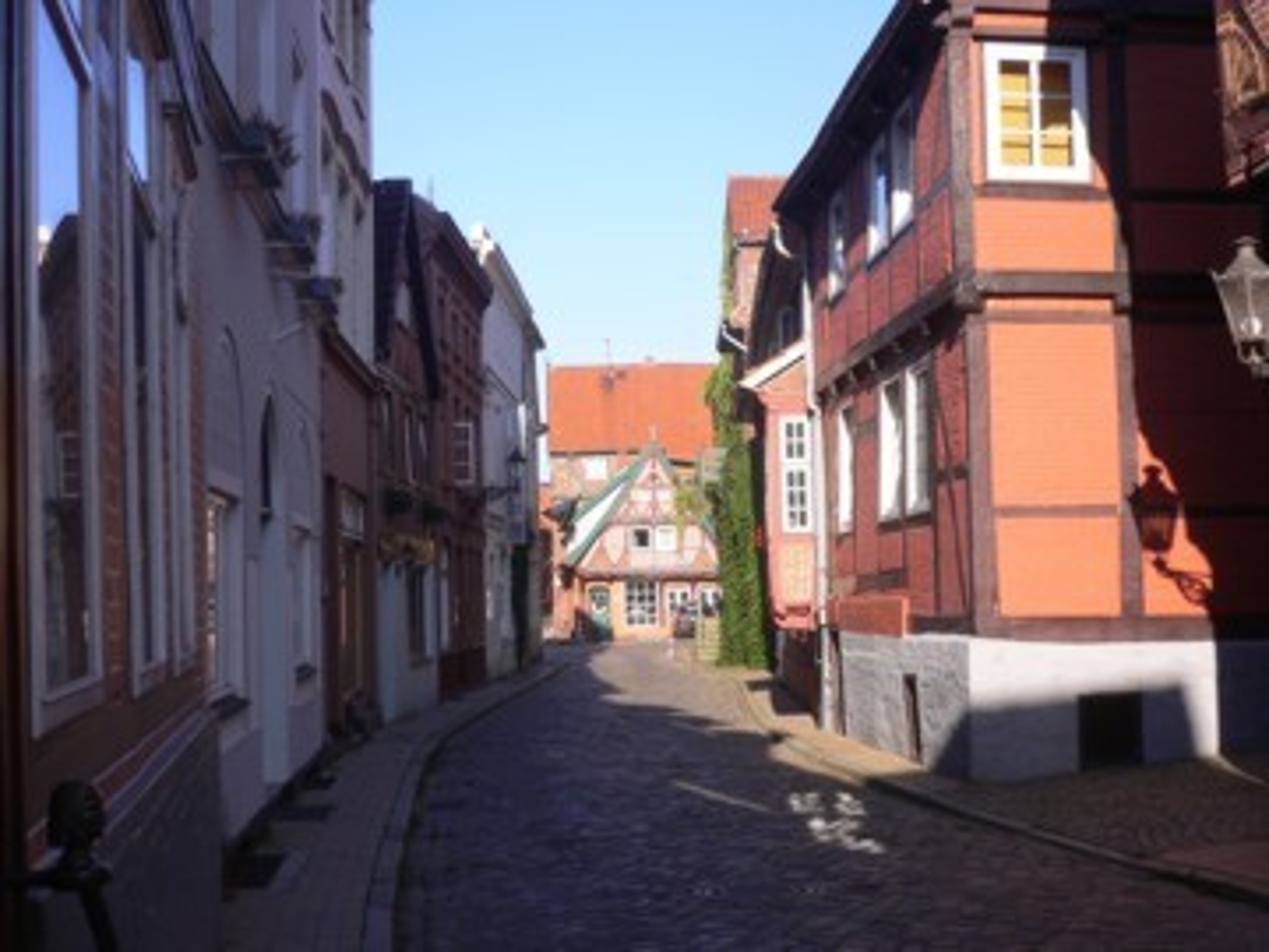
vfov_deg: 28.6
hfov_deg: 37.5
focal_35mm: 51
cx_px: 634
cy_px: 476
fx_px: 1870
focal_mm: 8.5
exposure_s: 1/500
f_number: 3.4
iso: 80
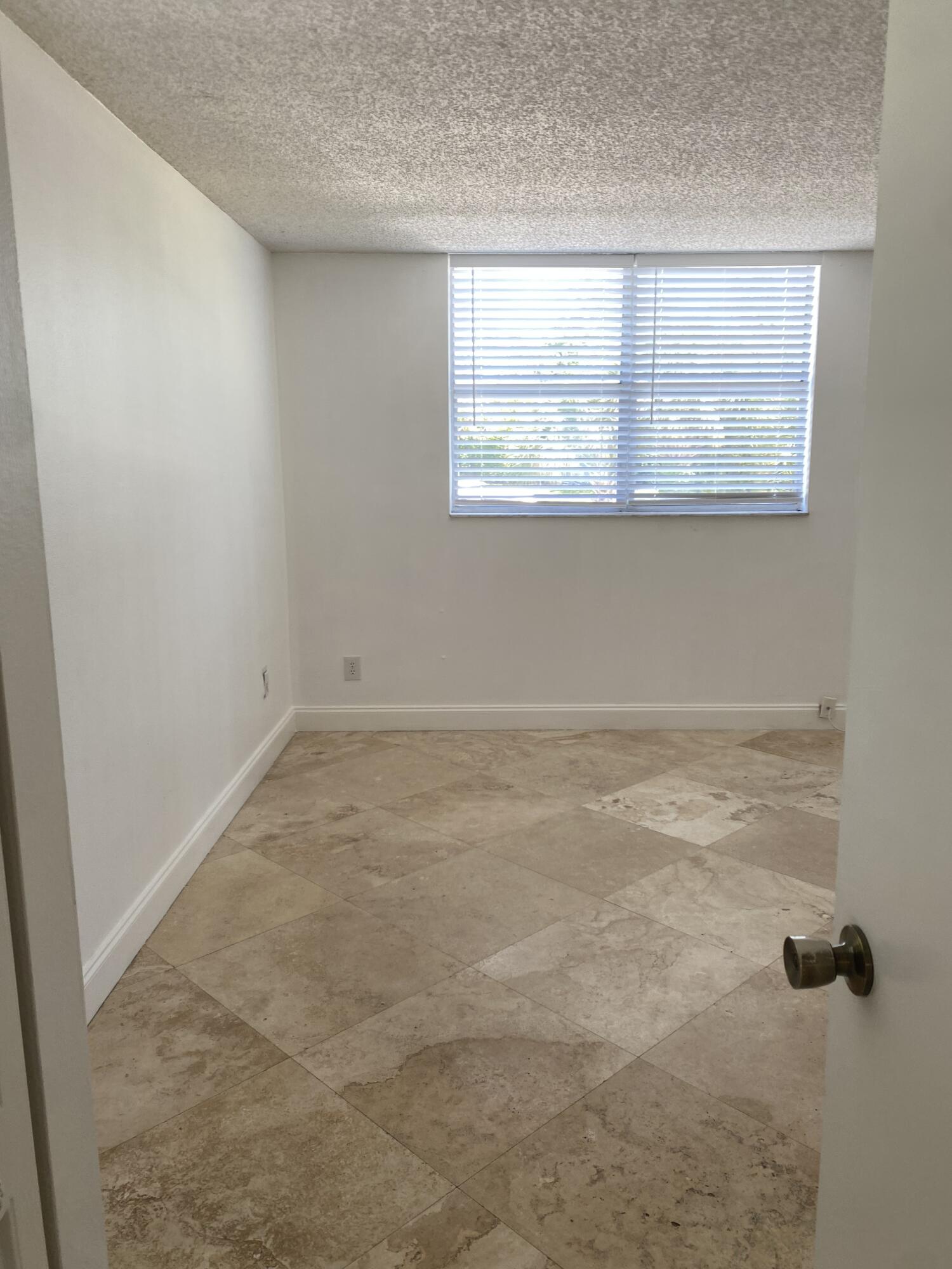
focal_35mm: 26
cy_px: 634
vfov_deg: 67.3
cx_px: 476
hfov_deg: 53.1
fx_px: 953
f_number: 1.8
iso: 32
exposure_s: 1/120
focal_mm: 4.25
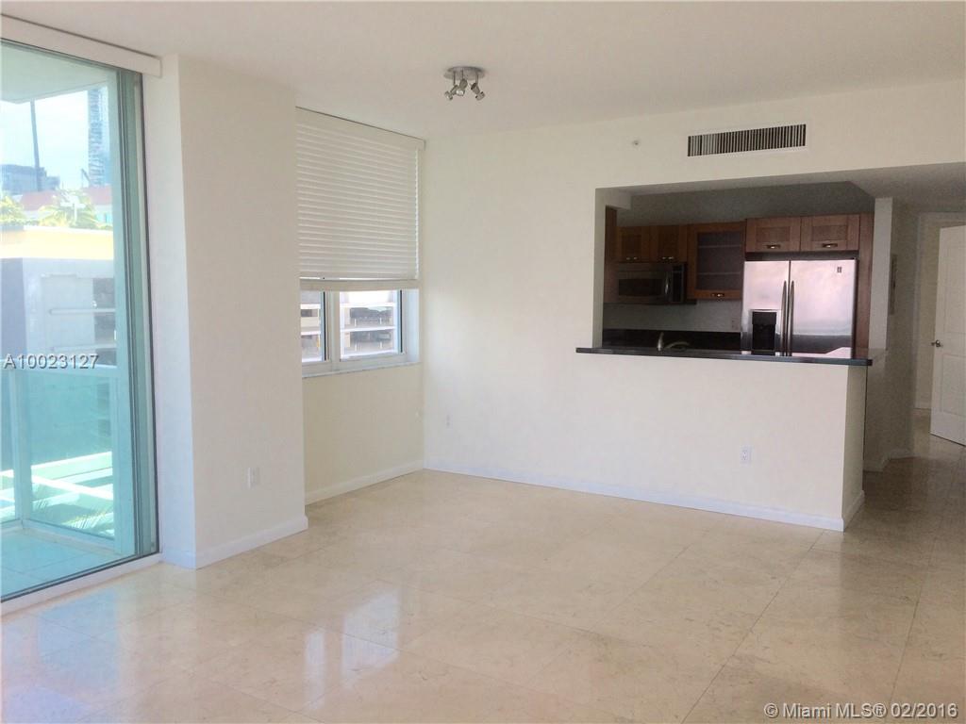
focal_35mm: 29
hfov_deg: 61.7
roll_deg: +0.4
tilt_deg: -4.5
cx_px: 483
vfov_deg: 48.2
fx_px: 809
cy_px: 362
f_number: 2.2
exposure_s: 1/176
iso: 32
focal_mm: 4.15
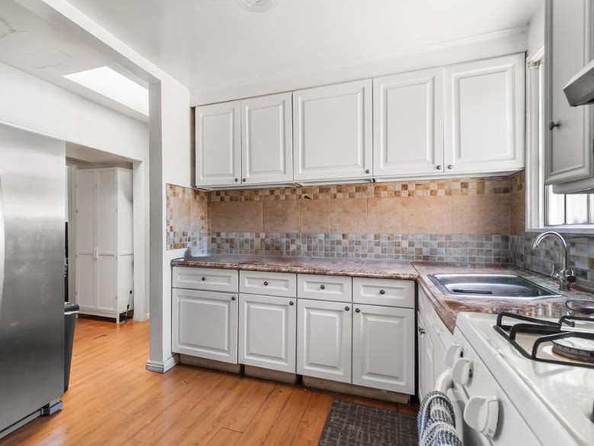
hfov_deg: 83.8
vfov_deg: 68.7
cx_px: 244
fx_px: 326
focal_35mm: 19
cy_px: 222
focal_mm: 10
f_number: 7.1
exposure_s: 1/5
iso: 320
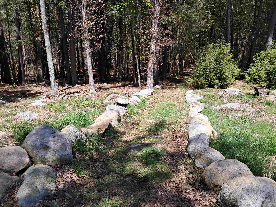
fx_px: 215
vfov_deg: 51.4
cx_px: 138
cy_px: 104
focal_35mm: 27
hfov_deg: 65.3
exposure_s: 1/438
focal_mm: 4
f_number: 1.8
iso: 50
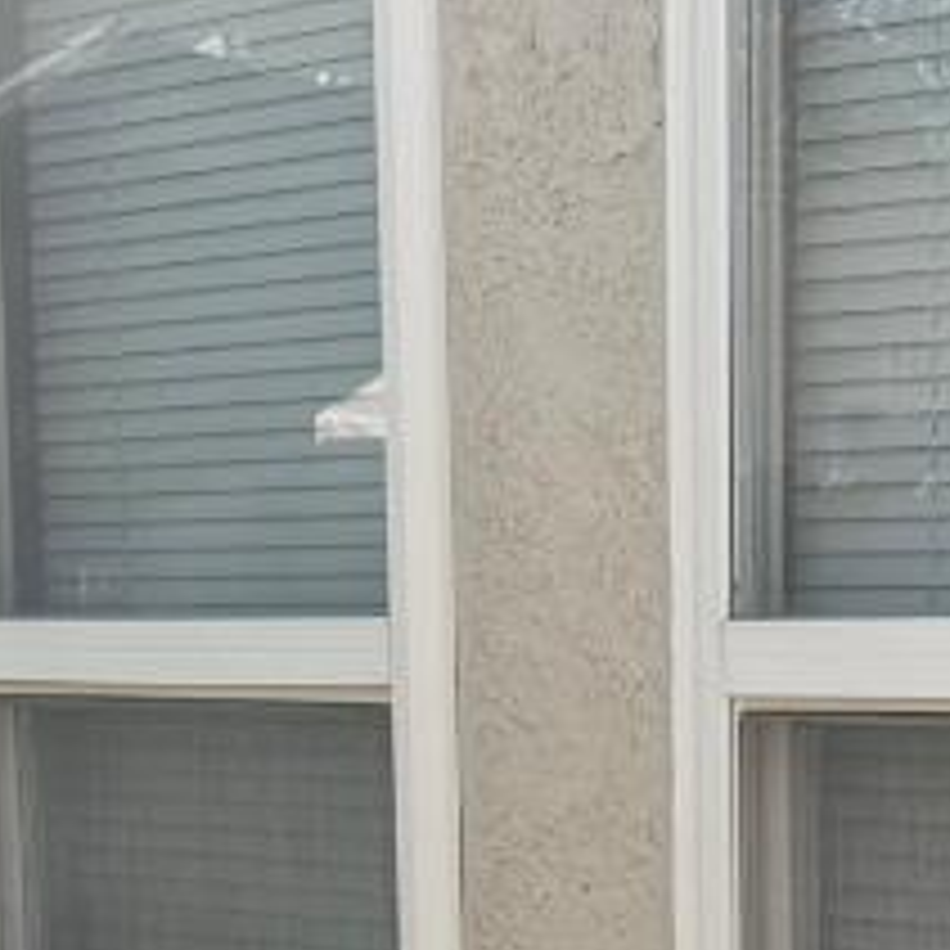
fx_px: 4688
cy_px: 1502
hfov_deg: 11.5
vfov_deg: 11.0
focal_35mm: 151
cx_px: 761
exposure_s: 1/1314
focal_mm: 6.76
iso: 80
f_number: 1.78
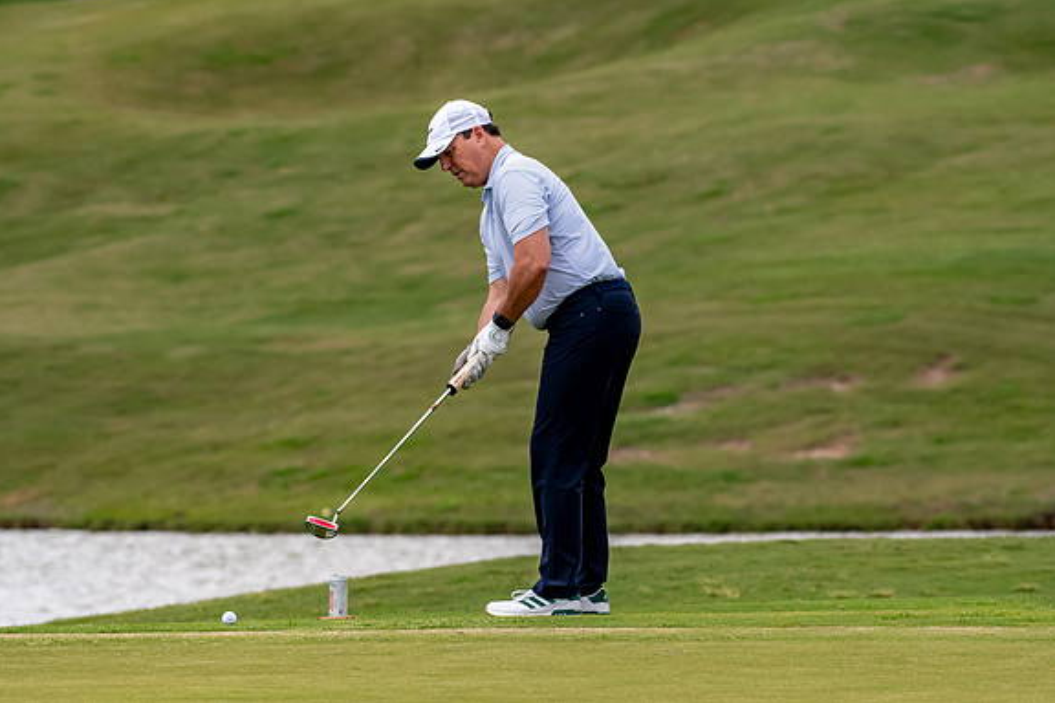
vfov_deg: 4.6
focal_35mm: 302
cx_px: 526
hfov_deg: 6.8
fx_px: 8850
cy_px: 351
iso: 1250
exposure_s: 1/2000
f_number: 5.6
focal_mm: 200
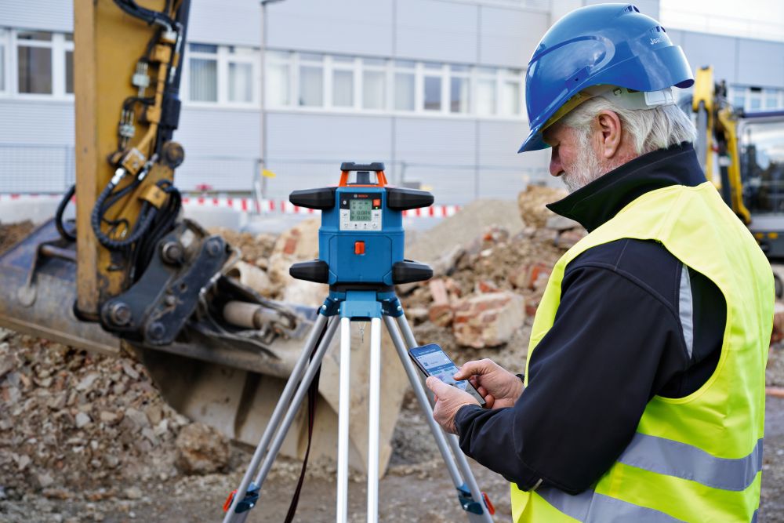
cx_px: 392
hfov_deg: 36.2
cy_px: 262
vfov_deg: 24.6
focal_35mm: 55
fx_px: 1198
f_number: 5
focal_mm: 55
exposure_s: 1/50
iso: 160
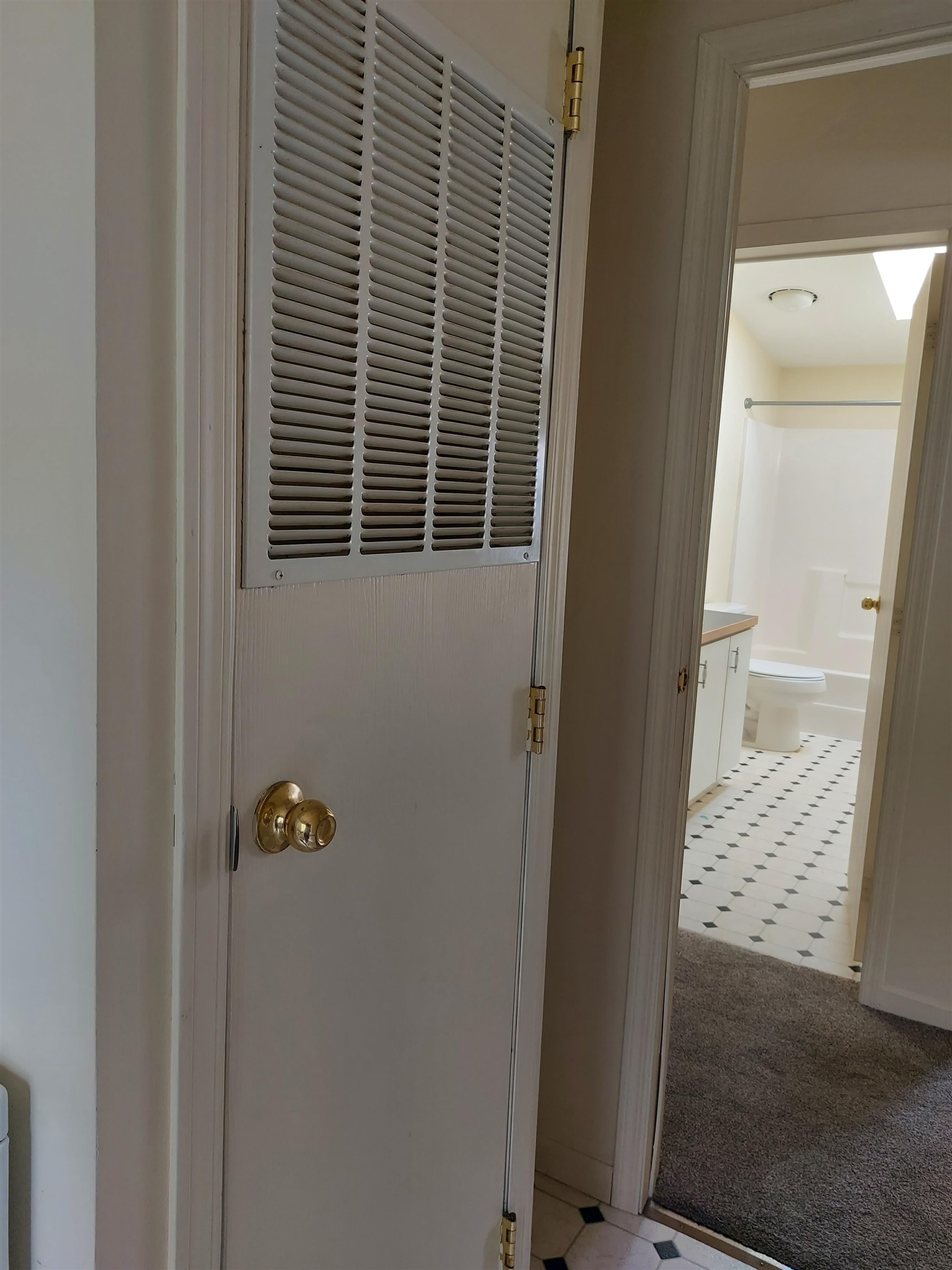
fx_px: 917
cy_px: 635
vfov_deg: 69.4
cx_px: 476
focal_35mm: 25
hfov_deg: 54.9
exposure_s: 1/60
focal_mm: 4.6
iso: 250
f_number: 2
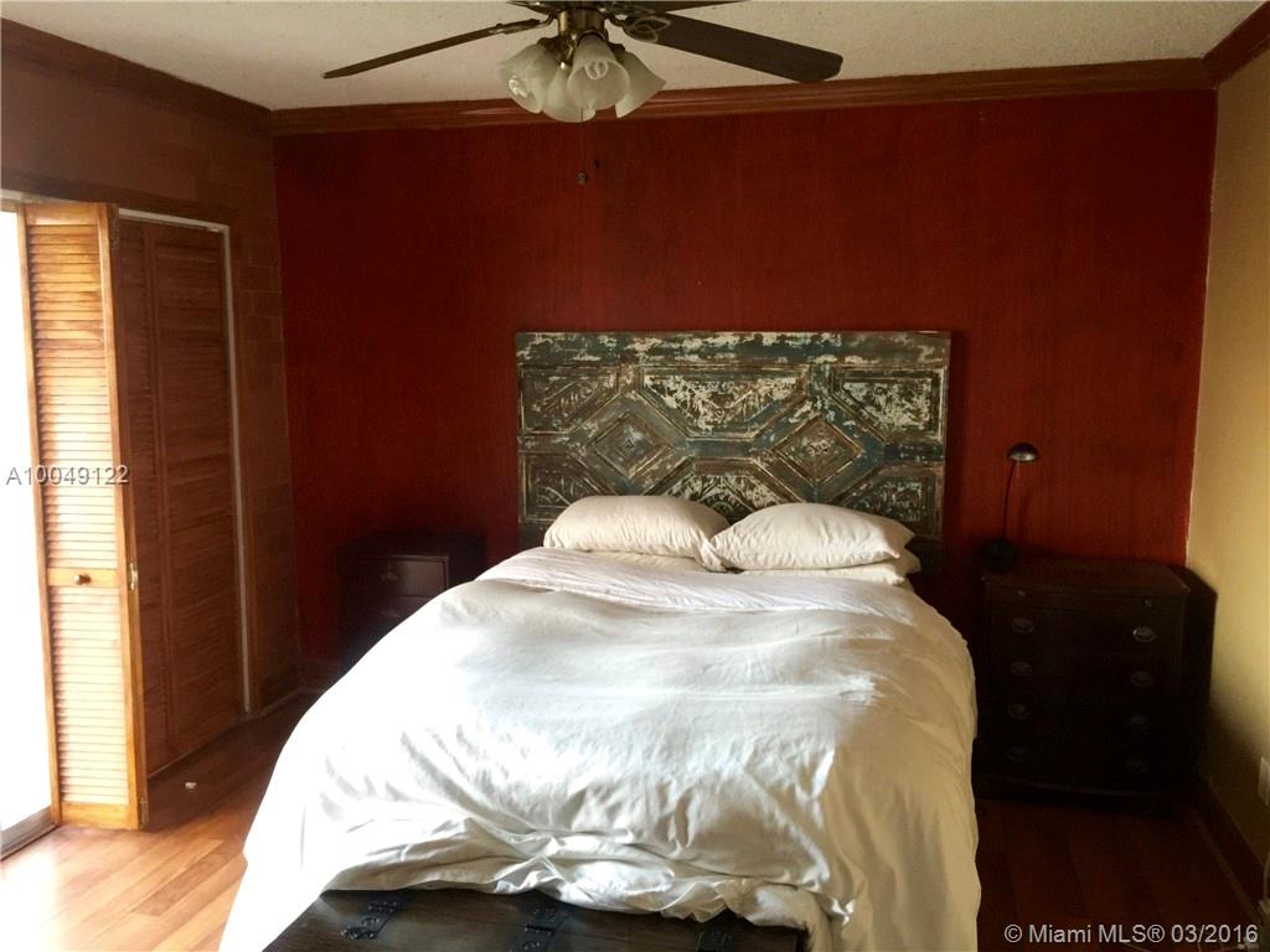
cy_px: 476
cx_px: 635
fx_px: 1064
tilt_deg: -7.6
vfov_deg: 48.2
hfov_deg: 61.7
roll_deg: +0.5
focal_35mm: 29
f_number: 2.2
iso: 125
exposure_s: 1/15
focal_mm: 4.15
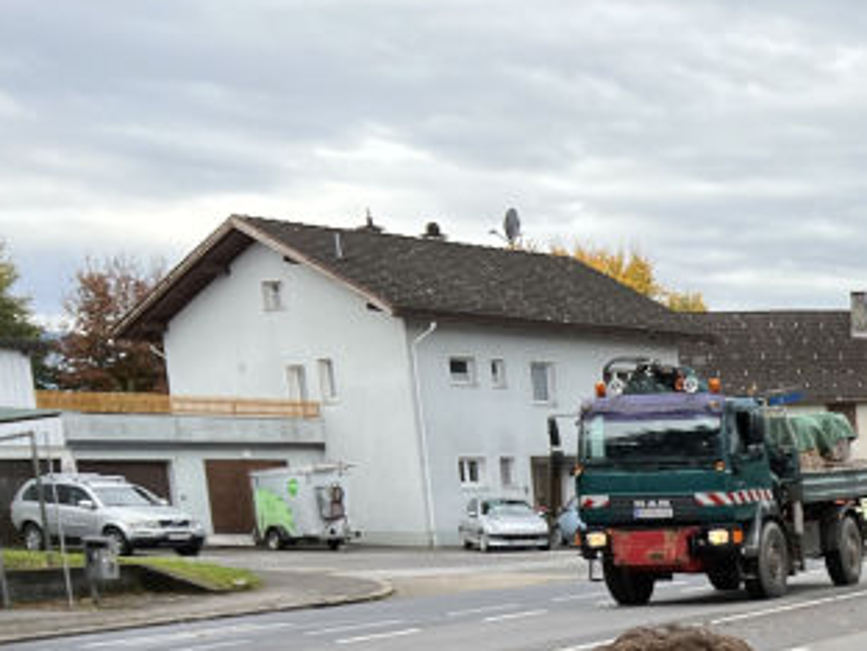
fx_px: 1878
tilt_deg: -12.1
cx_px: 1220
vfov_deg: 18.0
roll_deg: +1.1
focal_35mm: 75
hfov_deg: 22.4
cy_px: 906
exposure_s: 1/974
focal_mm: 5.7
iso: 50
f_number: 1.5
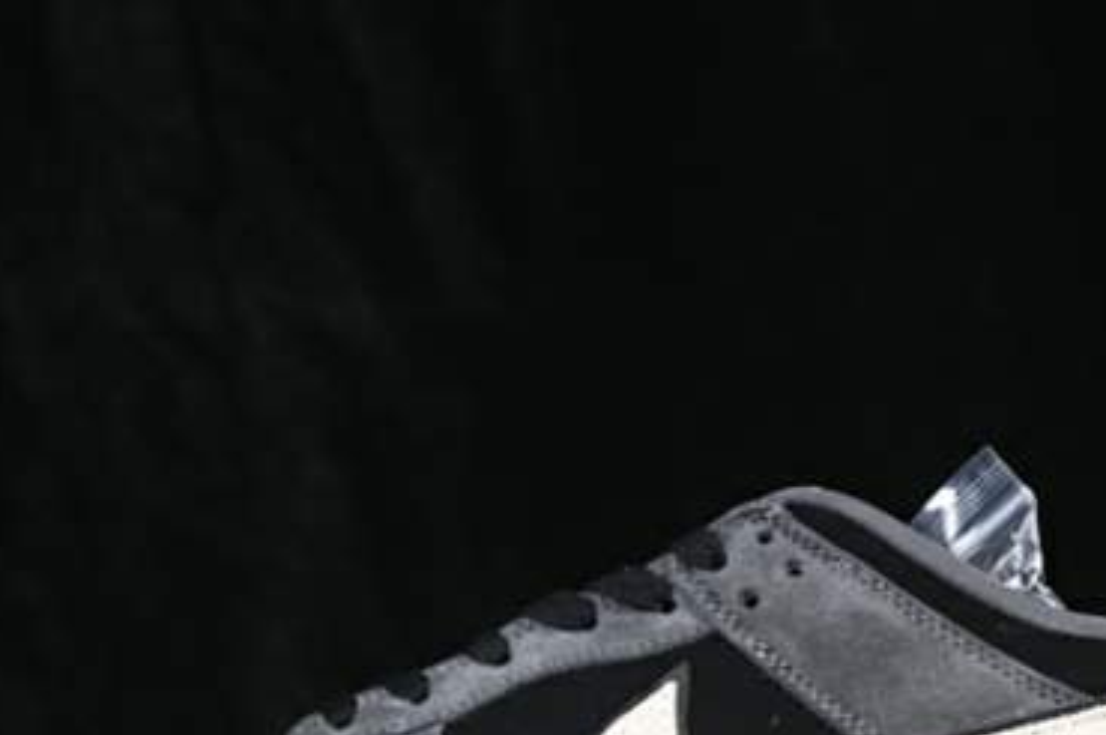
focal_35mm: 148
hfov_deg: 13.9
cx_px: 664
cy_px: 627
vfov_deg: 9.2
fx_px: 4543
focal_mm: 50
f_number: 6.3
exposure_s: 1/60
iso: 160
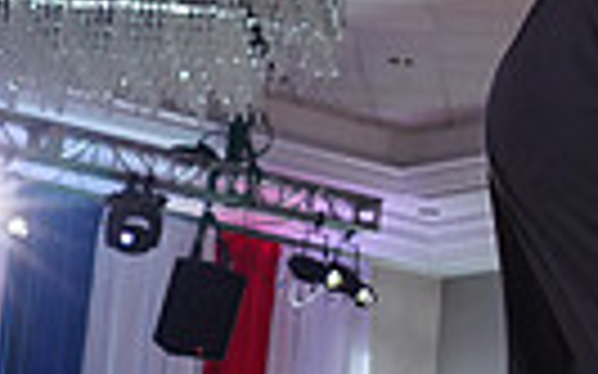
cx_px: 1111
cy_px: 115
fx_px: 2541
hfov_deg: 12.2
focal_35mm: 156
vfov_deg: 8.4
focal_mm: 35
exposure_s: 1/160
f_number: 5.6
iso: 1600
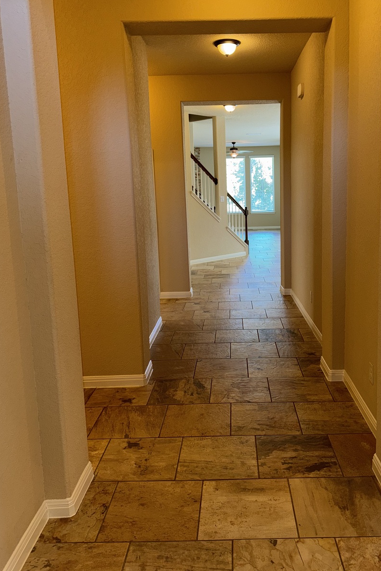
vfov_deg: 61.8
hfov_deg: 43.3
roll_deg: +1.6
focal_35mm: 30
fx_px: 476
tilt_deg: -8.9
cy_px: 264
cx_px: 237
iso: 64
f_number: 1.78
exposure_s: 1/27
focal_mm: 6.76
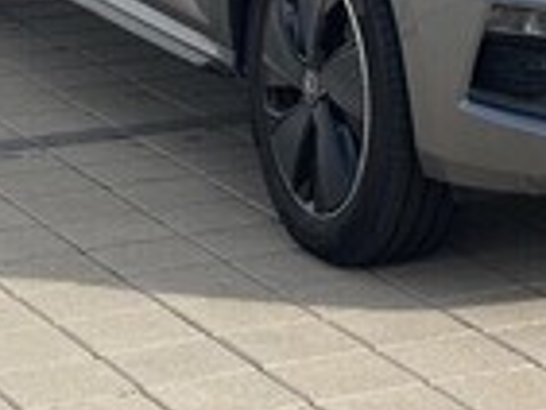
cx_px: 527
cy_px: -238
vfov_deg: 7.8
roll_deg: +0.8
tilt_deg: -4.4
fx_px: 2952
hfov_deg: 10.5
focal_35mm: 187
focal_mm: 6.76
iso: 64
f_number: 1.78
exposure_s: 1/2252
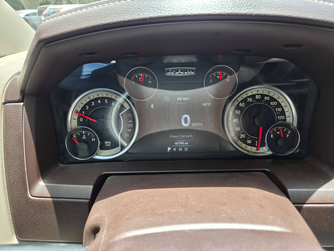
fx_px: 222
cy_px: 126
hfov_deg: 73.9
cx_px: 167
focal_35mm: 23
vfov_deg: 58.9
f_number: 1.8
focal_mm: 5.4
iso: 25
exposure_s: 1/194
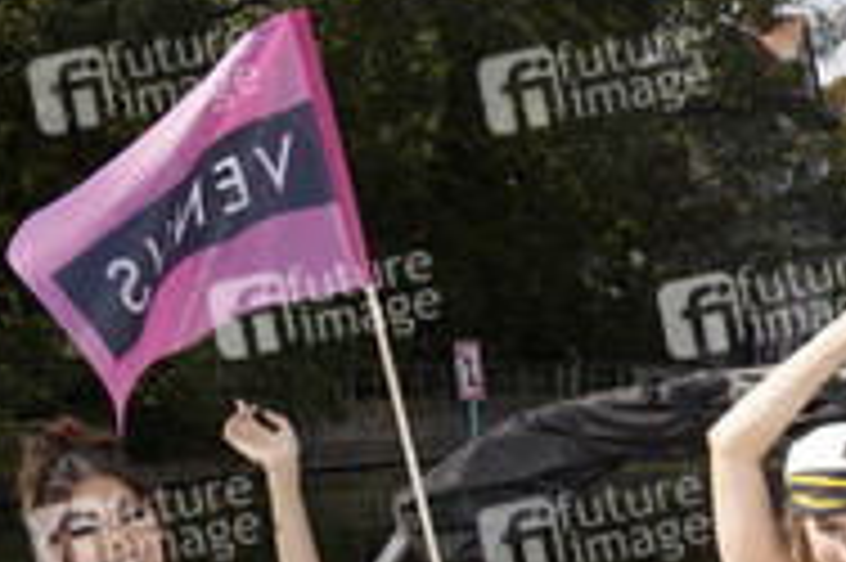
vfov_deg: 18.1
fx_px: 1690
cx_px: 655
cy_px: 643
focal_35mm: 72
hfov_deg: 27.6
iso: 100
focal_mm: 30
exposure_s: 1/200
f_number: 9
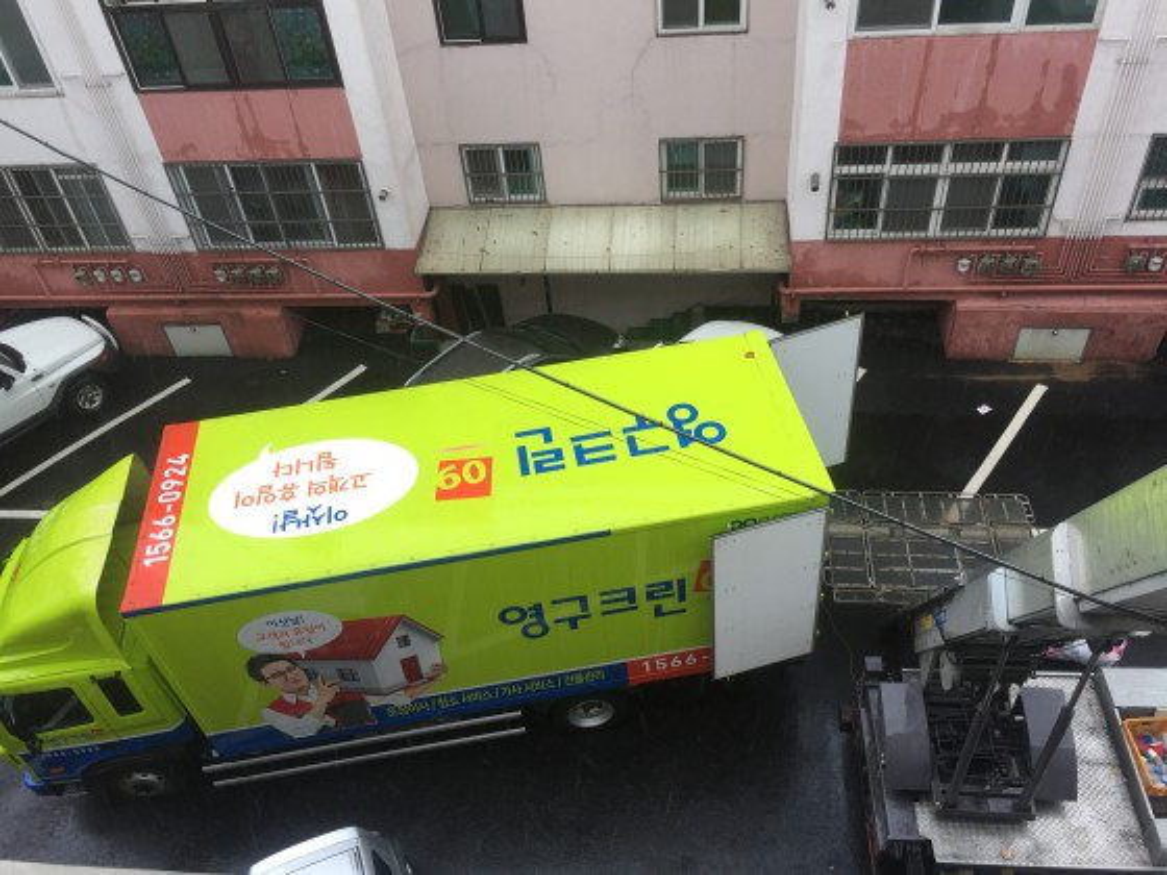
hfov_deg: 61.7
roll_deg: +6.3
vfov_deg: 48.2
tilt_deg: -44.0
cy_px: 438
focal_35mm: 29
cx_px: 584
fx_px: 978
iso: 40
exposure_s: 1/120
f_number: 2.2
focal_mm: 4.15
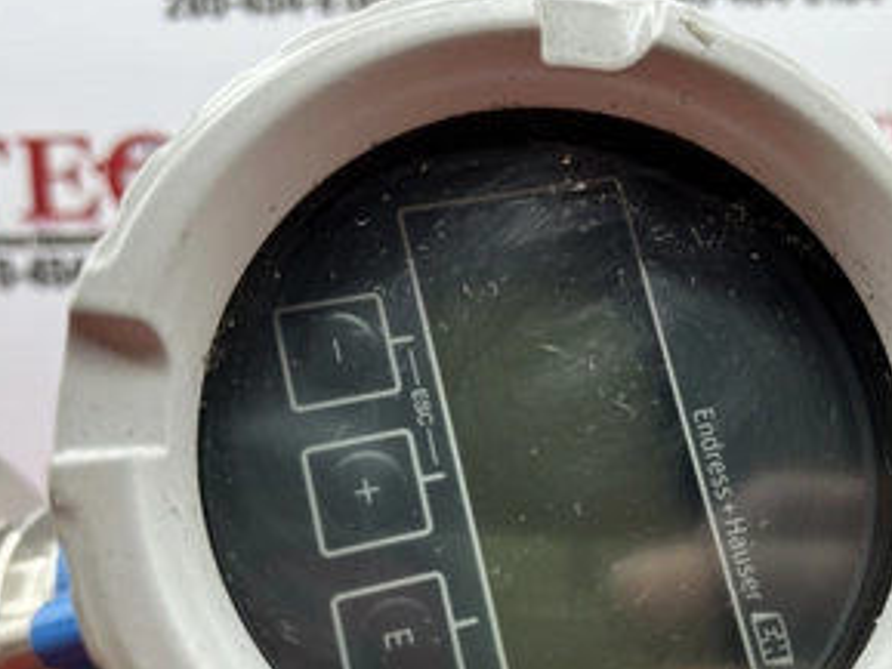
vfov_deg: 39.4
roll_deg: +1.6
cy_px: 419
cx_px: 552
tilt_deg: -13.9
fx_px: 928
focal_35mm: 36
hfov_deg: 50.9
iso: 50
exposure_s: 1/358
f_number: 1.6
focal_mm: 5.1
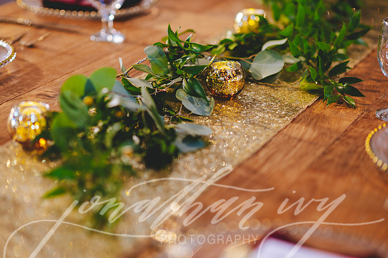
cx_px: 194
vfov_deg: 16.1
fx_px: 916
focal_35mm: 85
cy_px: 129
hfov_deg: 23.9
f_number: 2
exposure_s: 1/80
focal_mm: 85
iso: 640
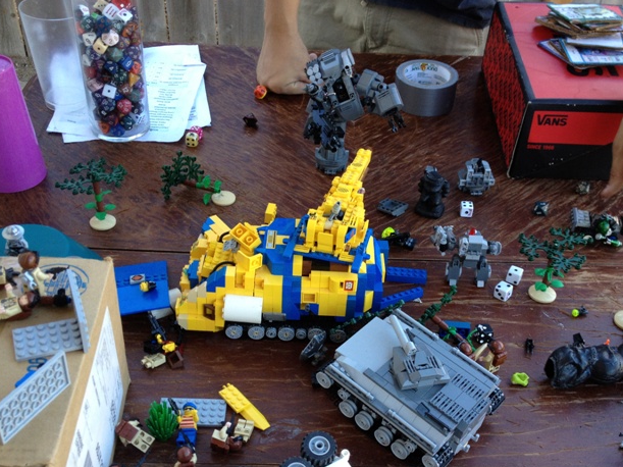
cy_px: 292
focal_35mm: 44
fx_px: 792
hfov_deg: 42.9
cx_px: 344
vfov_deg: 32.7
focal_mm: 4.28
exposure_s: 1/120
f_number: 2.4
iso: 100
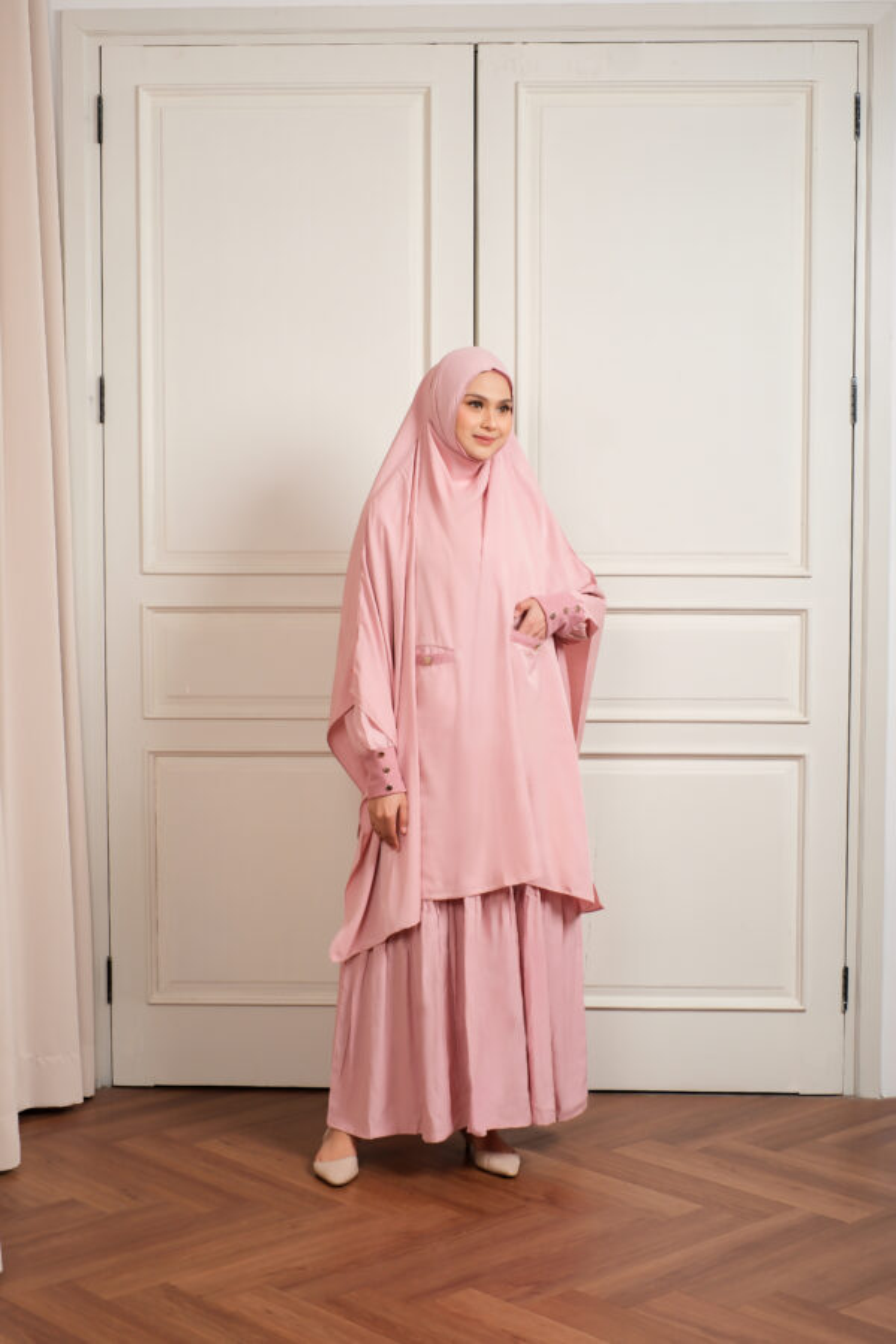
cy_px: 672
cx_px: 448
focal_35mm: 53
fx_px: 1979
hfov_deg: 25.5
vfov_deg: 37.5
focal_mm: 35
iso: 250
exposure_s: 1/200
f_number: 7.1
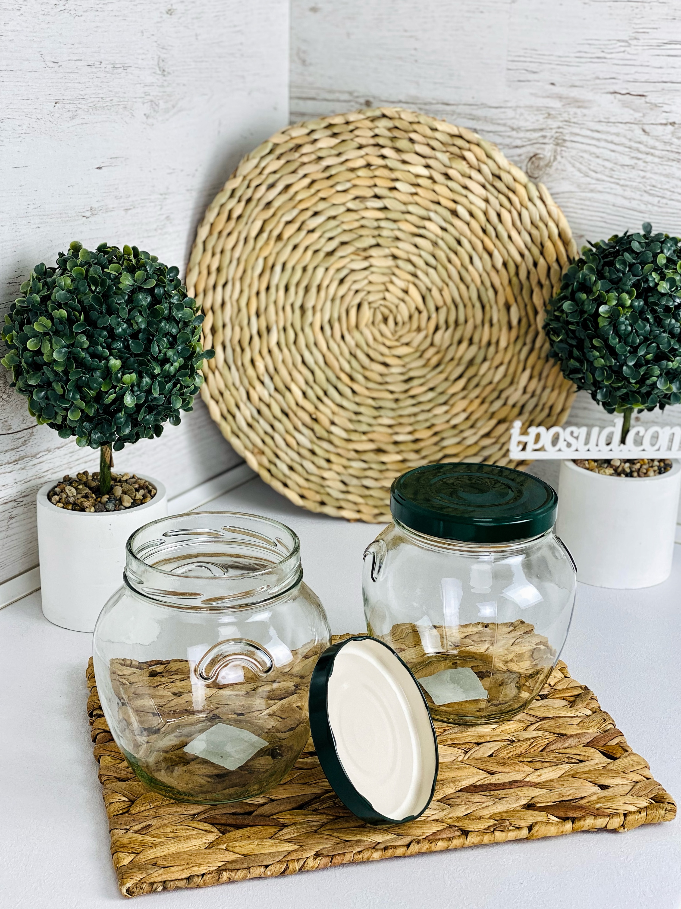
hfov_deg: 28.0
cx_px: 340
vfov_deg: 36.8
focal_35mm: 52
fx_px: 1364
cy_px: 454
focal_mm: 6
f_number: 2
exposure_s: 1/100
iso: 25
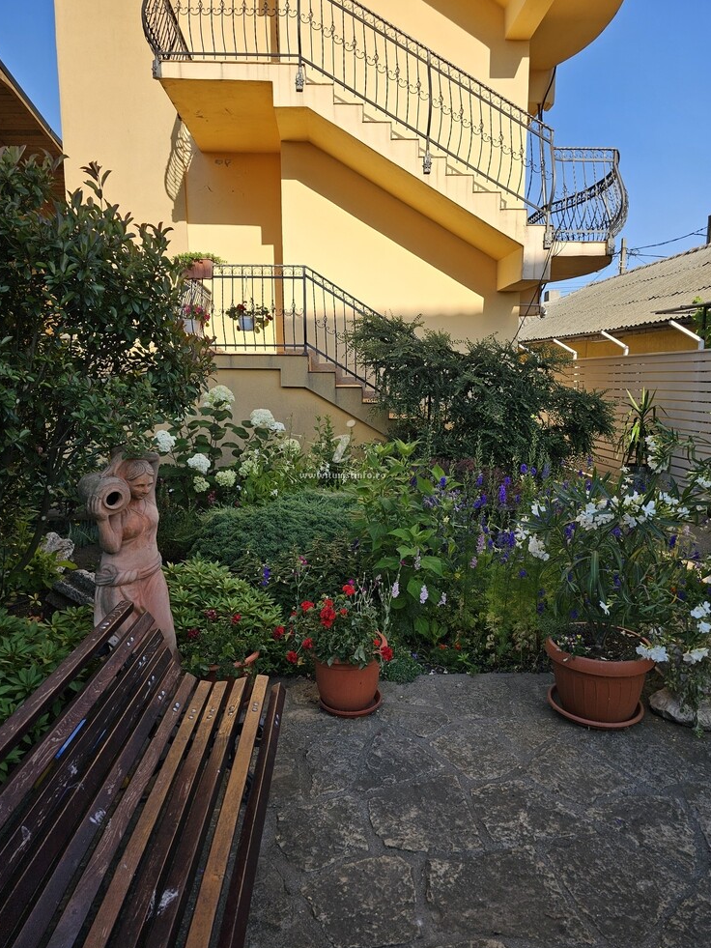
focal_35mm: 24
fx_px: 657
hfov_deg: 56.8
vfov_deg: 71.6
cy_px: 464
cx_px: 358
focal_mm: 6.3
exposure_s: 1/483
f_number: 1.7
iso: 10
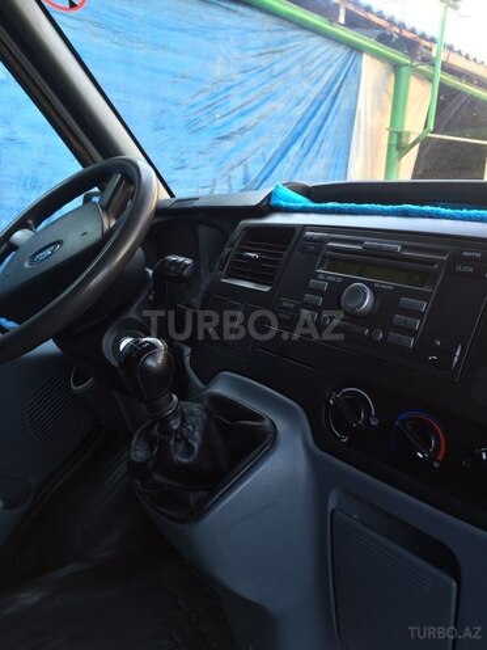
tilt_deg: -9.7
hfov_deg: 48.2
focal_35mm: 29
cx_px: 244
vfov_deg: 61.7
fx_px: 544
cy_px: 325
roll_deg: -2.4
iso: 50
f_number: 2.2
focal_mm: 4.15
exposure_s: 1/50
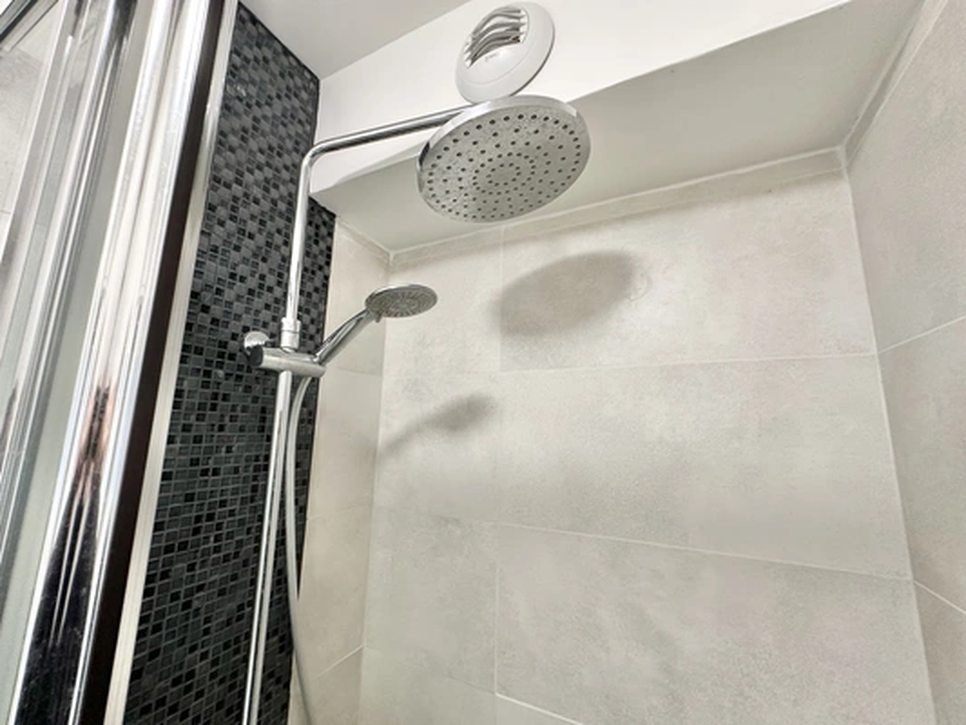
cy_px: 362
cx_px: 483
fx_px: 391
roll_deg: -1.3
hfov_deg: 102.1
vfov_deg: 85.7
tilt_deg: +10.8
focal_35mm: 14
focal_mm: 2.22
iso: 200
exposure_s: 1/50
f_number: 2.2
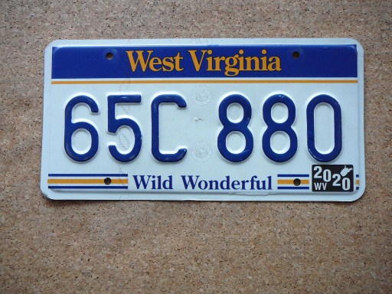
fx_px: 396
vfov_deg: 40.7
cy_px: 147
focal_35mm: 35
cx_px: 196
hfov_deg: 52.6
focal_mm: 5.2
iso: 160
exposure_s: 1/30
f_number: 2.8
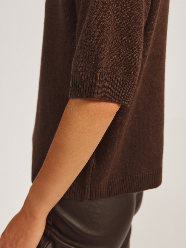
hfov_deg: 37.7
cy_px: 117
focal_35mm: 38
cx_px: 93
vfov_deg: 49.0
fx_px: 272
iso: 640
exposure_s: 1/200
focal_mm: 35
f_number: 5.6
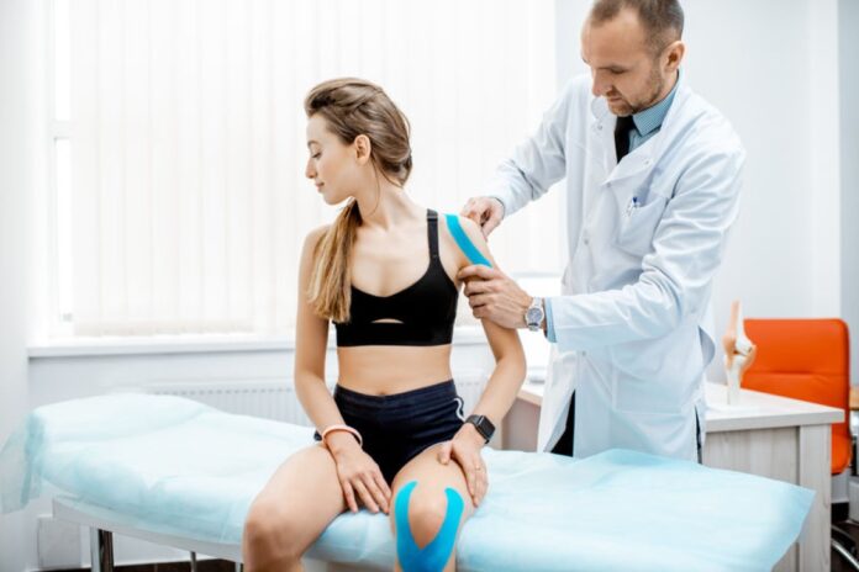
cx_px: 430
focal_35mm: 35
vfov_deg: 37.9
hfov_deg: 54.4
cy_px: 286
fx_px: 835
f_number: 2.2
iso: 250
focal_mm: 35
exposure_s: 1/160
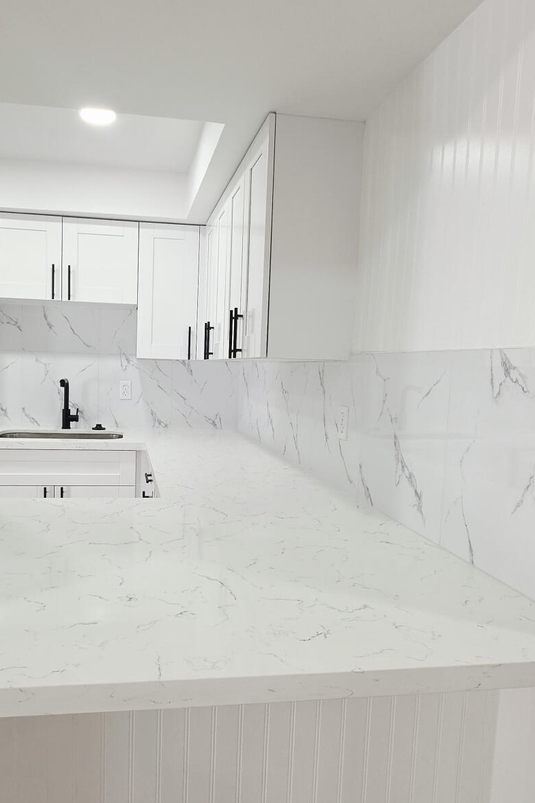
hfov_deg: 54.5
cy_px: 420
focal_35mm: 23
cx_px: 202
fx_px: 513
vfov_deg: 76.1
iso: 80
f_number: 1.9
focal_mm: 2.2
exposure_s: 1/120
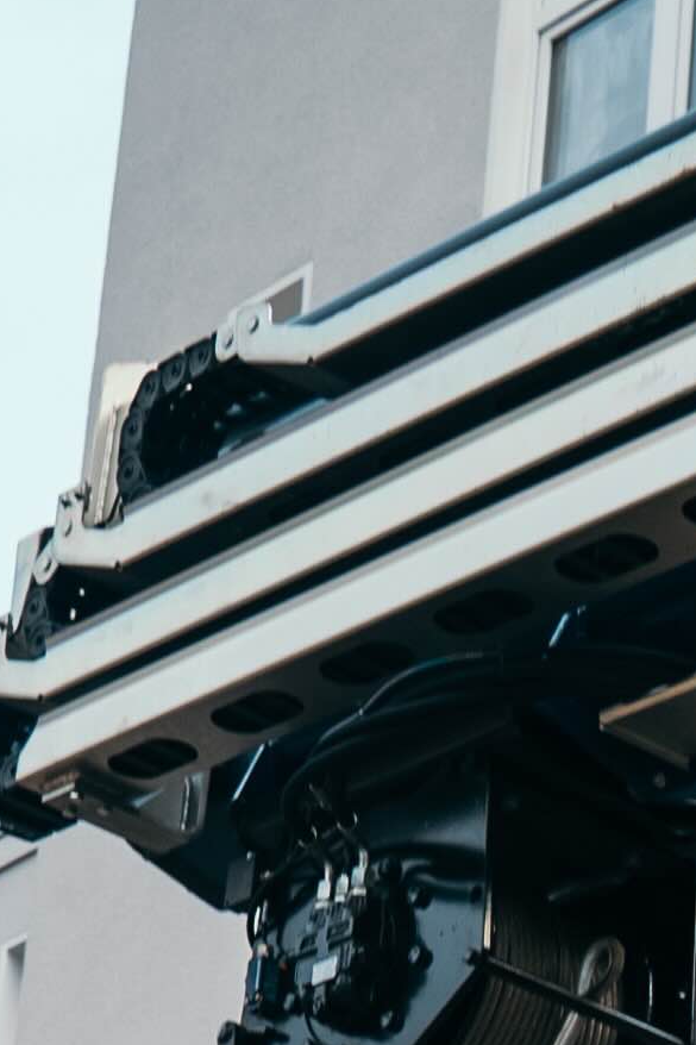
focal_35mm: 164
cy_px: 1906
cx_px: 656
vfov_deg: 11.6
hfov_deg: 8.3
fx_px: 4758
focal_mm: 24
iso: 800
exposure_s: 1/200
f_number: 3.5
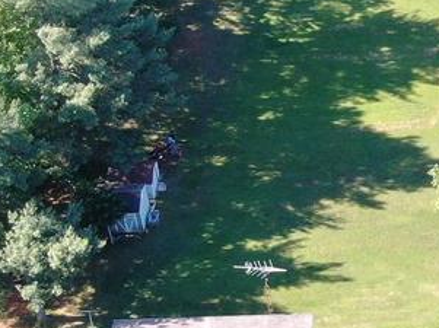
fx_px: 1457
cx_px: 505
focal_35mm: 115
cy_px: 216
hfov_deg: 16.5
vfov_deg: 12.8
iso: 100
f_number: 2.8
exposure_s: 1/200
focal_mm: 4.39
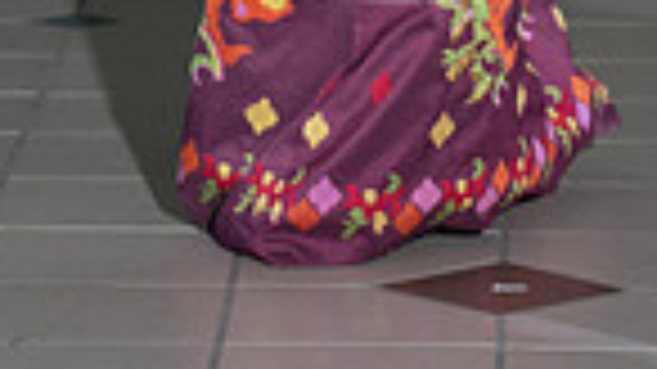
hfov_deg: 5.6
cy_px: -454
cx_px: 396
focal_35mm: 387
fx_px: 6739
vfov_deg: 3.1
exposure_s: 1/160
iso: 1250
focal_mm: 120
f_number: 5.6
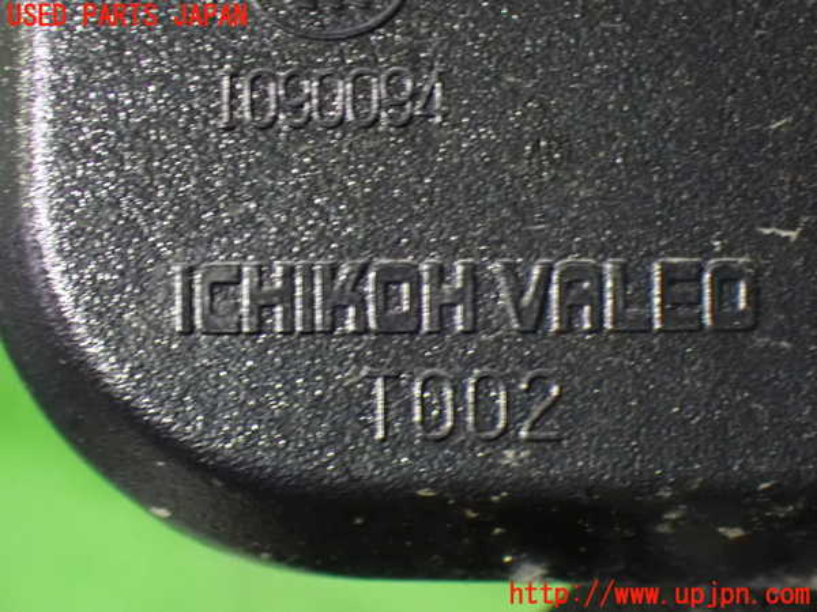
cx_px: 408
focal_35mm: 100
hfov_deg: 19.6
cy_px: 306
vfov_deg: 14.8
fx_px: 2360
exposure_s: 1/8
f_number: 4.9
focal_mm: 18
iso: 1600
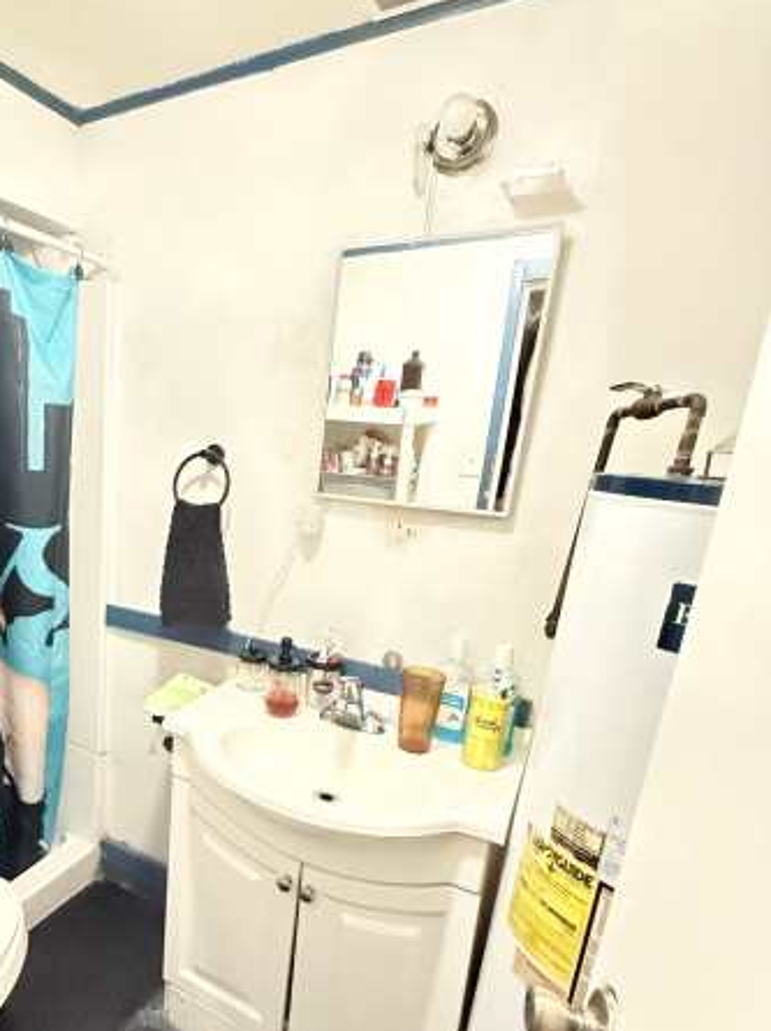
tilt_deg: -14.9
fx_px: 625
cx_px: 204
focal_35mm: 21
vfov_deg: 78.2
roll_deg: -3.2
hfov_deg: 60.3
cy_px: 615
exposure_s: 1/40
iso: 1600
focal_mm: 2.22
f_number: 2.2
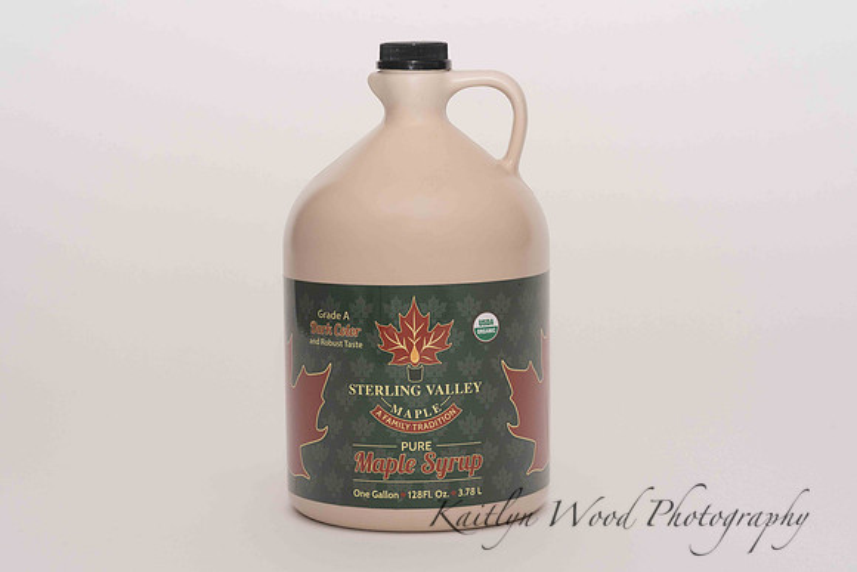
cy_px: 286
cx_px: 428
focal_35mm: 85
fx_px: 2032
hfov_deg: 23.8
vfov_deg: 16.0
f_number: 13
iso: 400
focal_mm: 85
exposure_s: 1/100
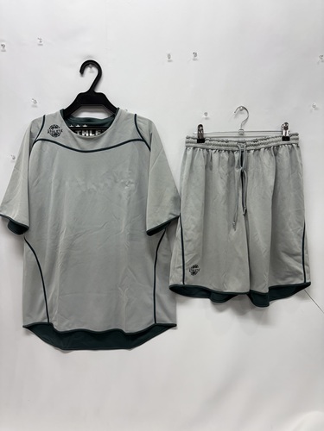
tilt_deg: -9.4
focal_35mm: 26
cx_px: 162
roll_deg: +0.1
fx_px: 324
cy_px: 216
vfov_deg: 67.3
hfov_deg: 53.1
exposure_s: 1/100
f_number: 1.6
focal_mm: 5.96
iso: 64
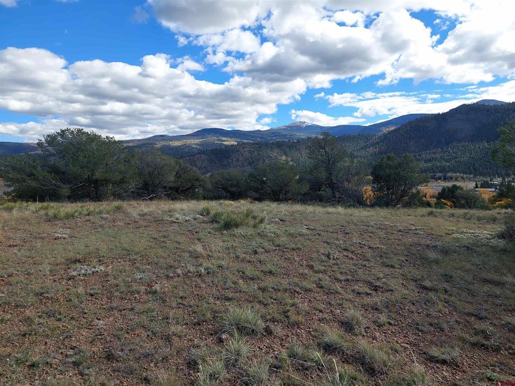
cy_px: 193
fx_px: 357
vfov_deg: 56.8
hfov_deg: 71.6
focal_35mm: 24
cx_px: 258
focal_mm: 5.23
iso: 40
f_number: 1.8
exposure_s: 1/1418
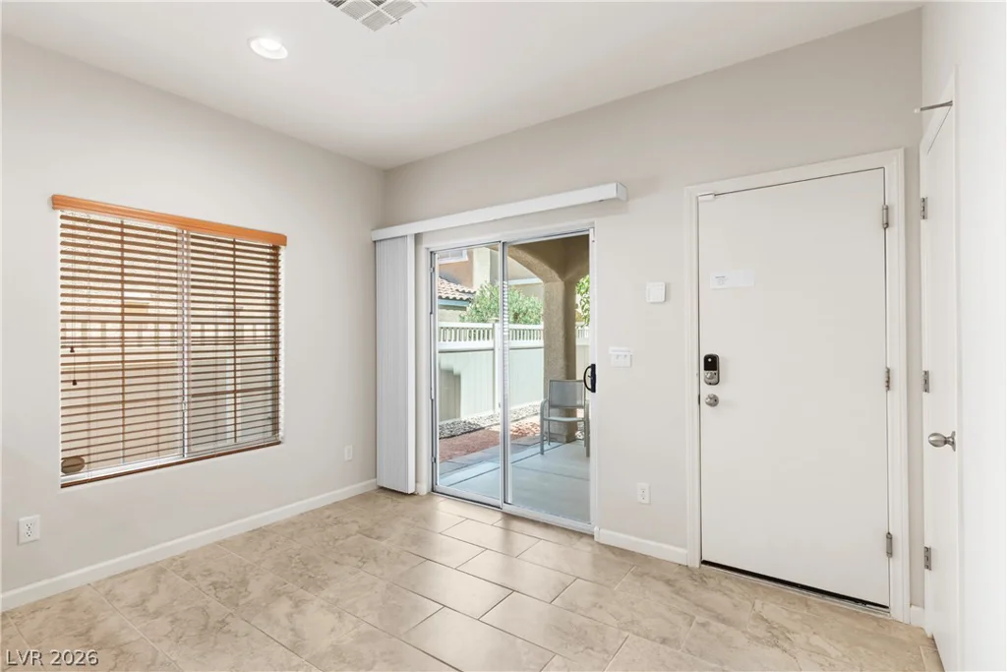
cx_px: 504
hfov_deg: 93.3
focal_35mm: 17
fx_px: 476
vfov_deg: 70.5
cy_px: 336
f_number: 8
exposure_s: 1/30
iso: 400
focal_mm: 17
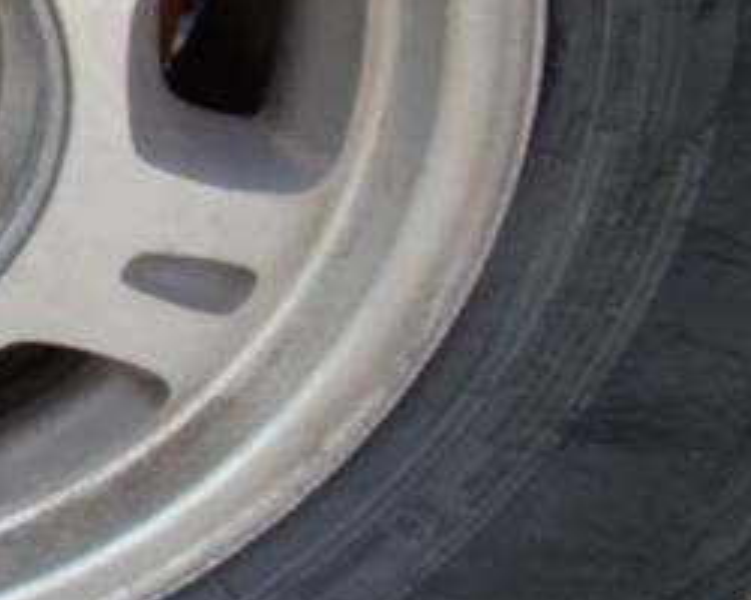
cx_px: -300
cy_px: 147
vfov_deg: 20.3
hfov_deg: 22.0
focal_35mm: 75
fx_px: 1667
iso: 80
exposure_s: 1/125
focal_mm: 4.3
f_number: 3.3
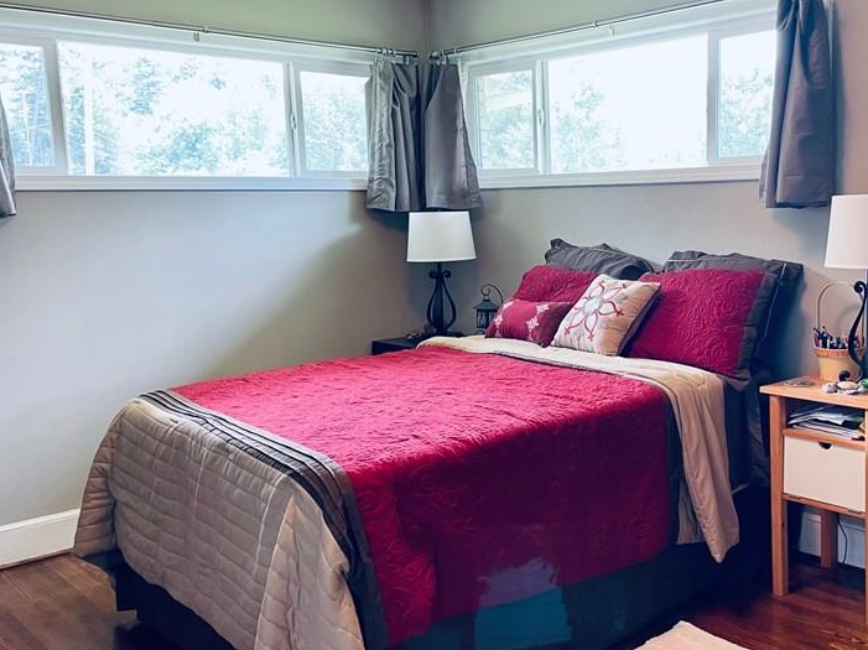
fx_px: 952
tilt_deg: -8.1
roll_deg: +1.8
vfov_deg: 37.7
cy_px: 337
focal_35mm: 38
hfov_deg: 48.2
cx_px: 581
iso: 80
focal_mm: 4.2
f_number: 1.6
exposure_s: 1/60
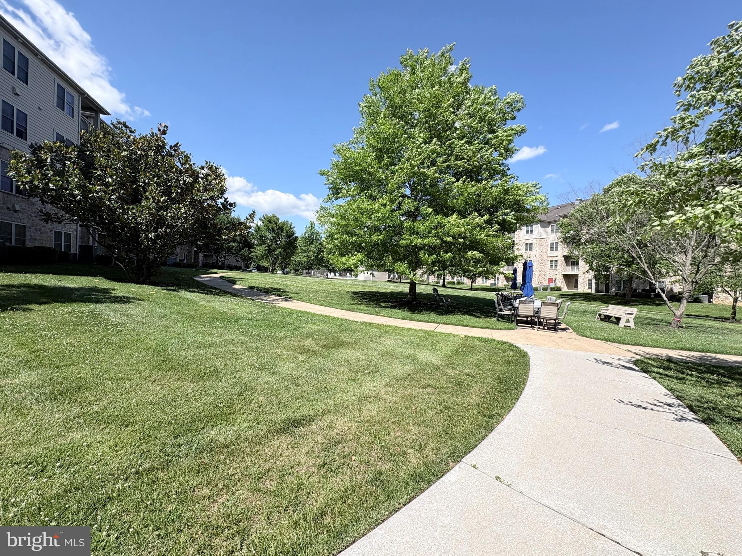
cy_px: 278
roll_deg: -1.6
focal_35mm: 14
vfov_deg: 85.7
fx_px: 300
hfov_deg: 102.1
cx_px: 371
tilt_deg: +1.8
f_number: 2.2
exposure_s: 1/1395
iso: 40
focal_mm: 2.22
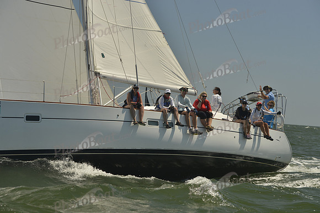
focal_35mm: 82
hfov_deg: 24.8
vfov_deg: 16.7
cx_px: 160
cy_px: 106
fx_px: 729
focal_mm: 82
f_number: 8
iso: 280
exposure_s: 1/1000
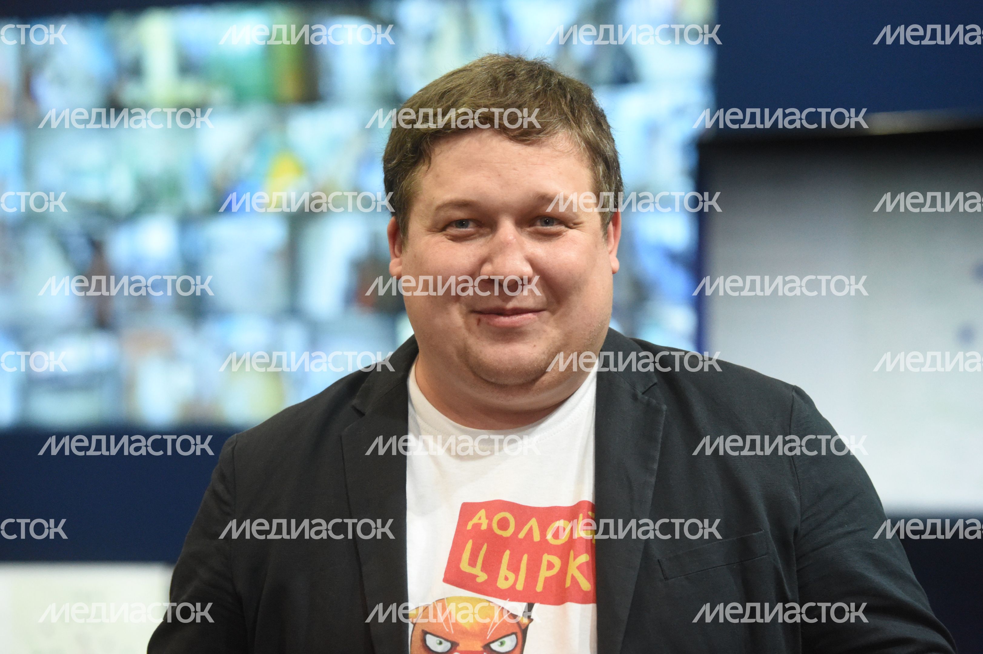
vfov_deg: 9.1
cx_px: 492
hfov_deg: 13.7
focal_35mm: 150
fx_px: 4094
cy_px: 327
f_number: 5
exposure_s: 1/640
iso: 11400
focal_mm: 150
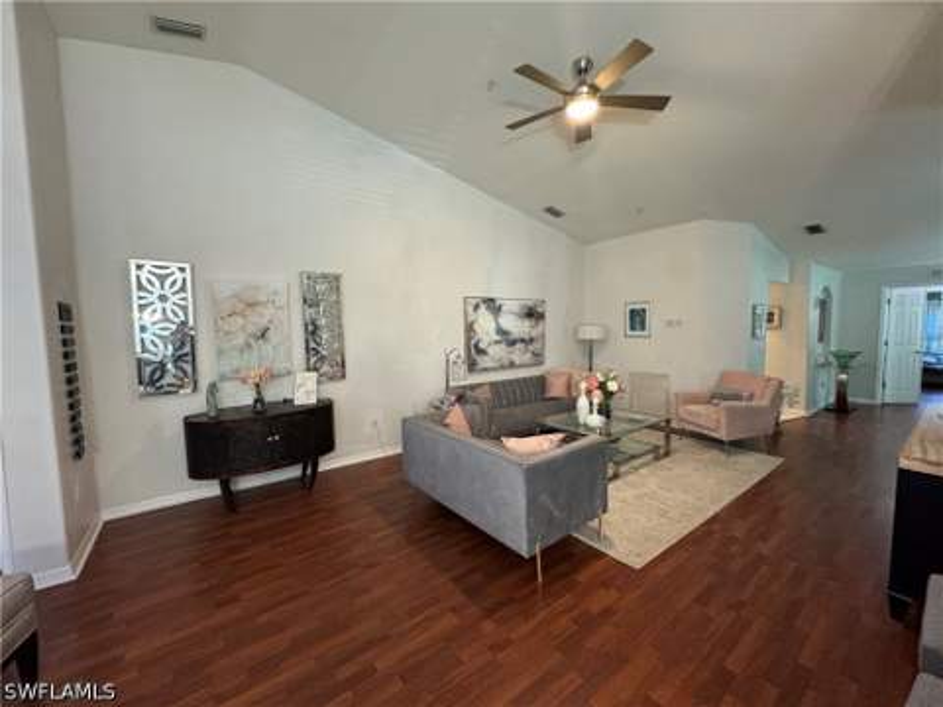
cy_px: 354
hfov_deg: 102.1
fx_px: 381
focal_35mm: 14
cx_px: 472
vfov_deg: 85.7
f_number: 2.2
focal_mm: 2.22
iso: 500
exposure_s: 1/60
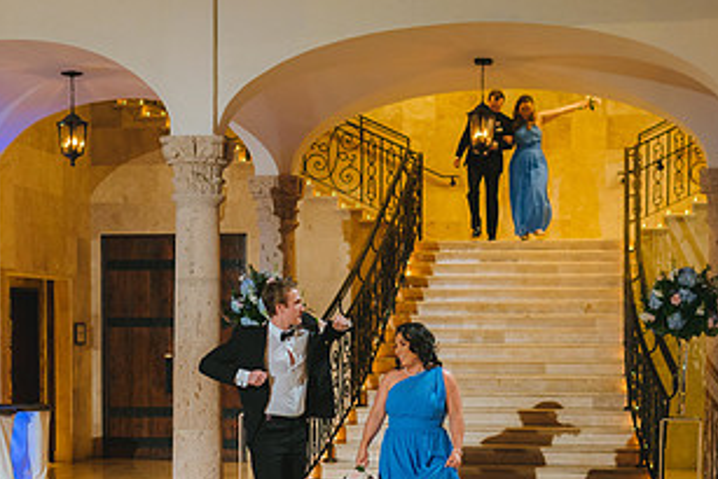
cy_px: 429
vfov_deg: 18.9
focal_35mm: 71
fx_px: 1417
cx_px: 367
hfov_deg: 28.4
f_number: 2.2
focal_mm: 35
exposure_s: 1/160
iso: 800
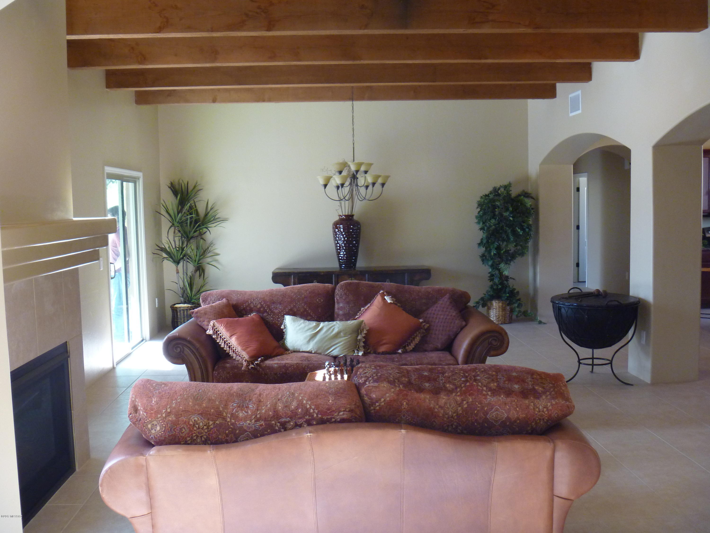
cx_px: 355
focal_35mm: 35
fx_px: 718
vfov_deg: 40.7
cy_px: 266
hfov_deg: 52.6
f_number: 3.5
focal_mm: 6.3
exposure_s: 1/30
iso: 250
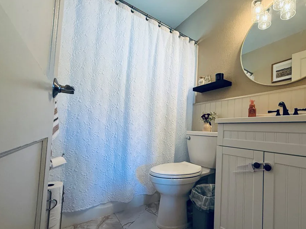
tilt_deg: +3.2
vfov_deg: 74.6
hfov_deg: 90.2
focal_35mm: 17
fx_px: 150
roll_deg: -3.3
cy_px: 124
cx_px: 179
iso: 320
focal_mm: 2.22
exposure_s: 1/120
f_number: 2.2
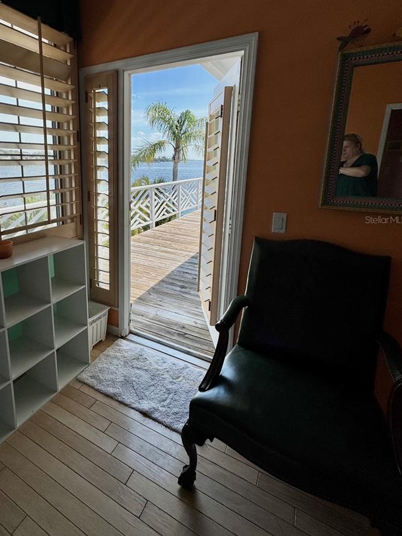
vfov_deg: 83.8
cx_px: 135
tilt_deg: -10.7
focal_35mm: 19
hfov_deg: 66.9
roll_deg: +0.0
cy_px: 219
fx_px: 294
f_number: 2.2
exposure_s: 1/1094
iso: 40
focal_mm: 2.22
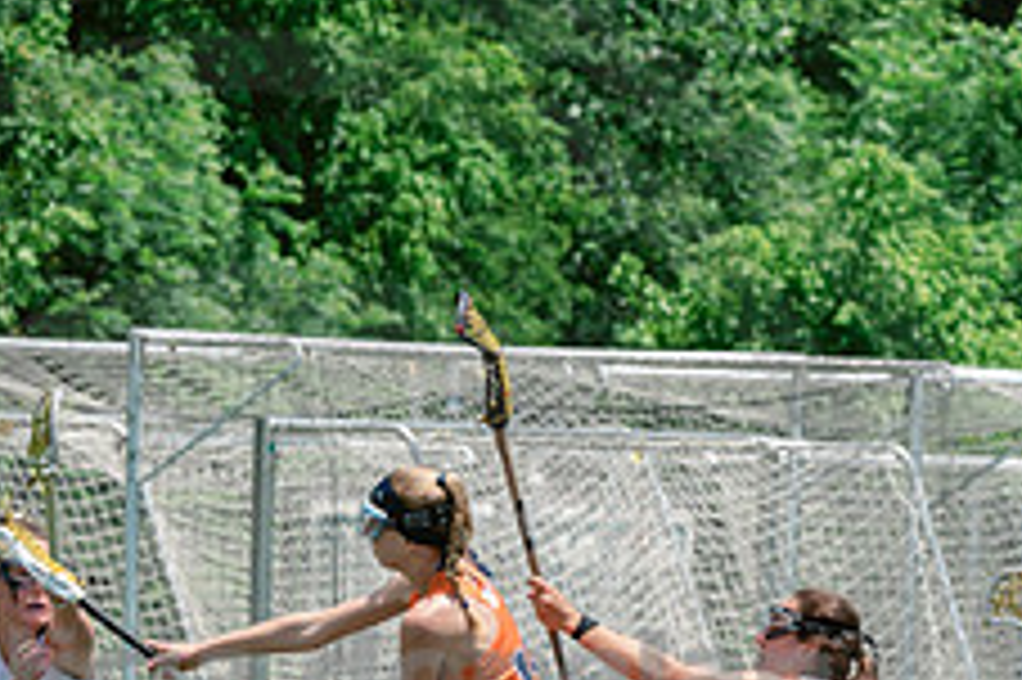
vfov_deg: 2.2
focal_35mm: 612
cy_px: 921
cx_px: 536
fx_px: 17361
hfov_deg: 3.4
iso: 400
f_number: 5.6
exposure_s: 1/2000
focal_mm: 195
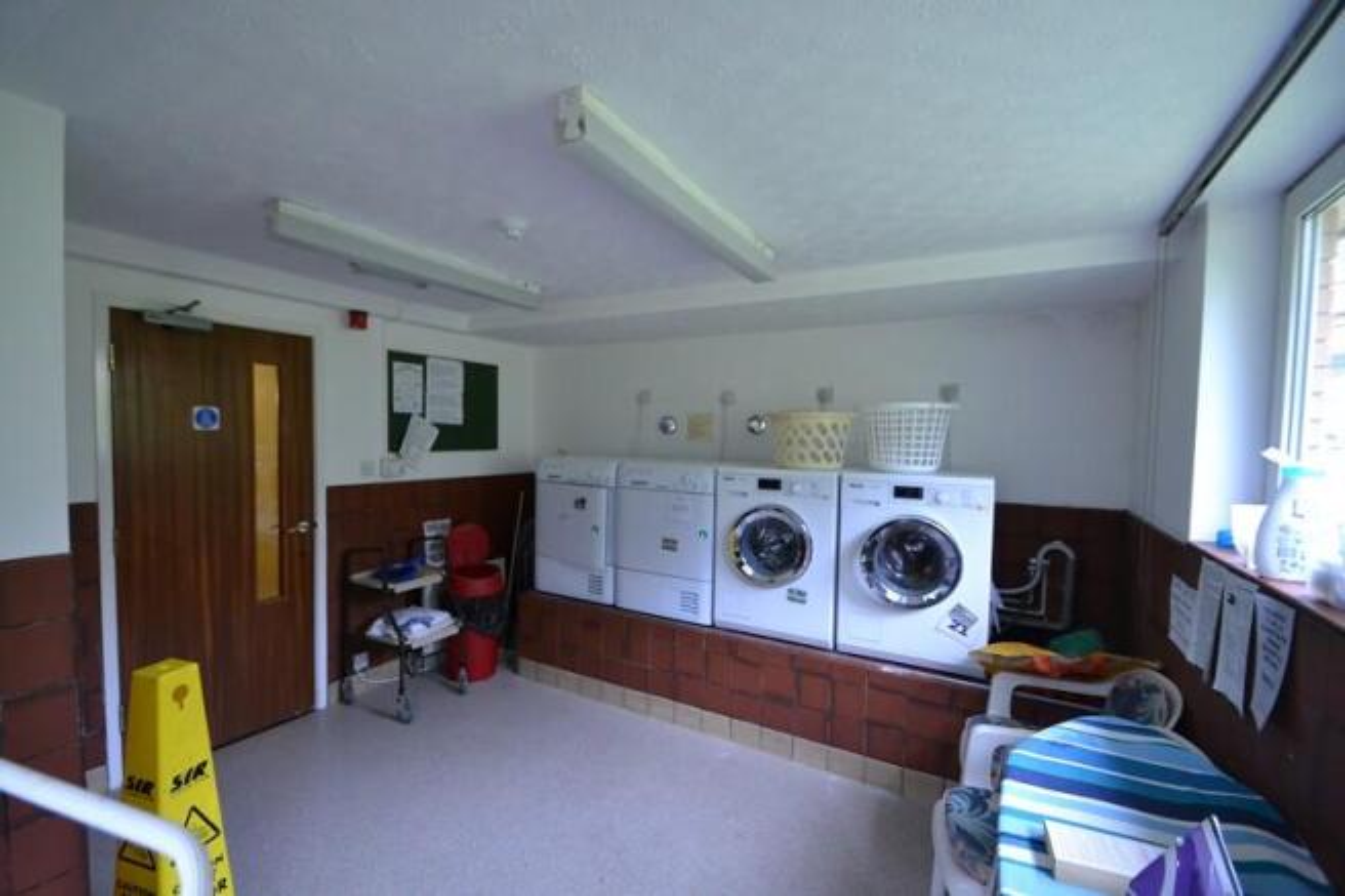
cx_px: 672
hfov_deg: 100.4
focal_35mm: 15
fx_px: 560
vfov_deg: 77.3
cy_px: 448
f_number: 3.5
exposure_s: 1/60
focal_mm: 10
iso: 2000
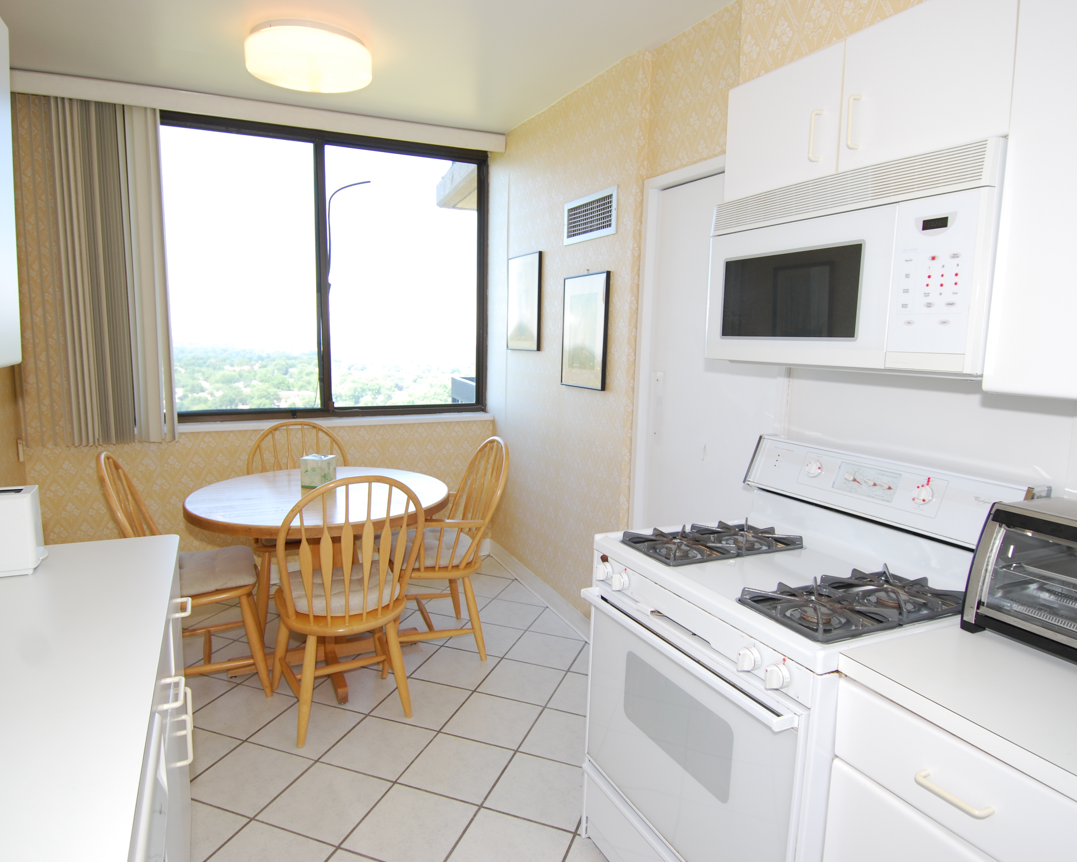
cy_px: 432
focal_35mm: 21
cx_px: 512
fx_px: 669
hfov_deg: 77.6
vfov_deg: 65.5
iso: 200
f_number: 5
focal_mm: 12
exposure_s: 1/100
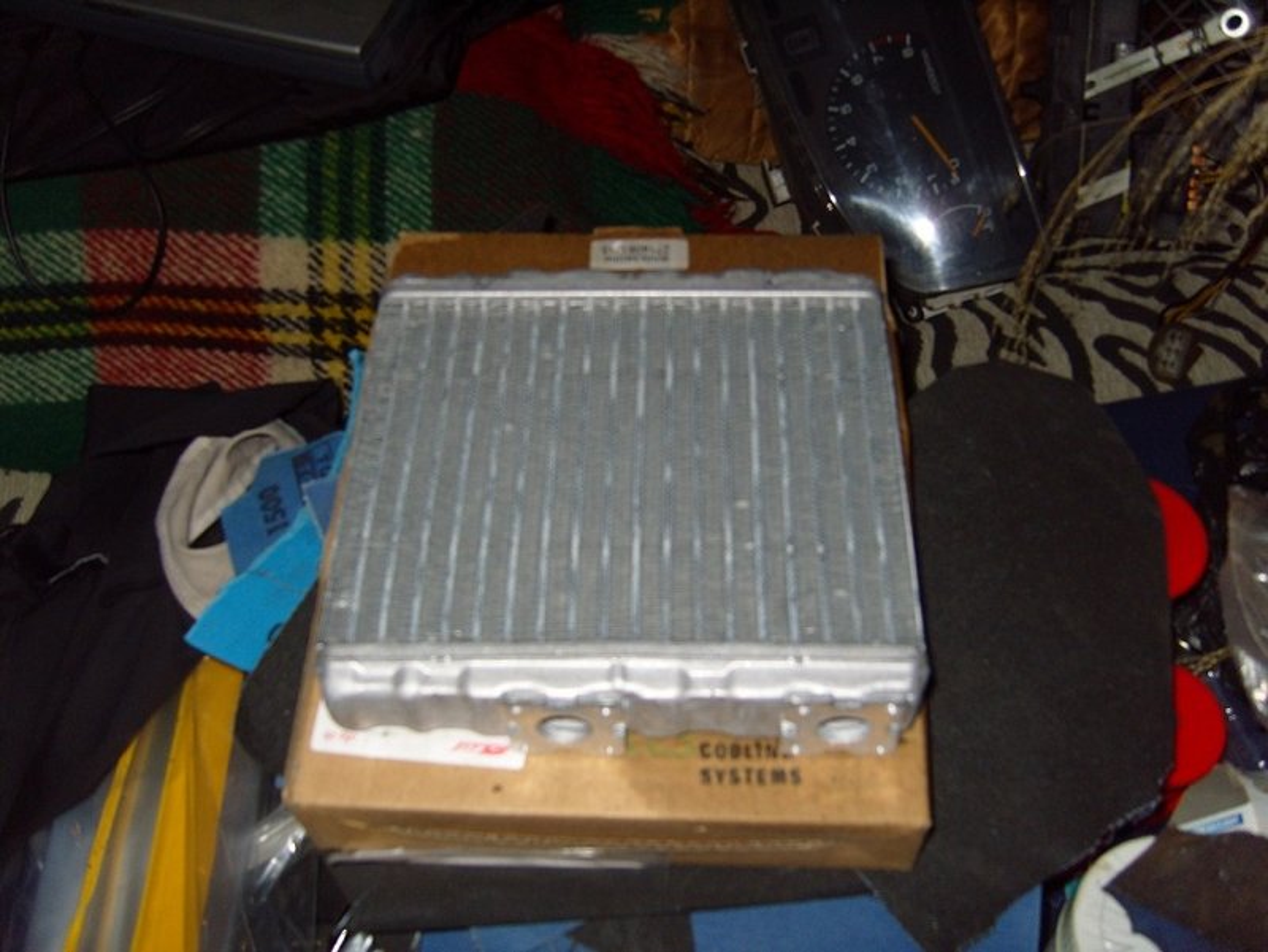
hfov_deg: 52.6
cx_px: 634
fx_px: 1283
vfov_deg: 40.7
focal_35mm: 35
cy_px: 476
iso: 100
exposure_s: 1/30
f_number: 2.8
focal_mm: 7.4
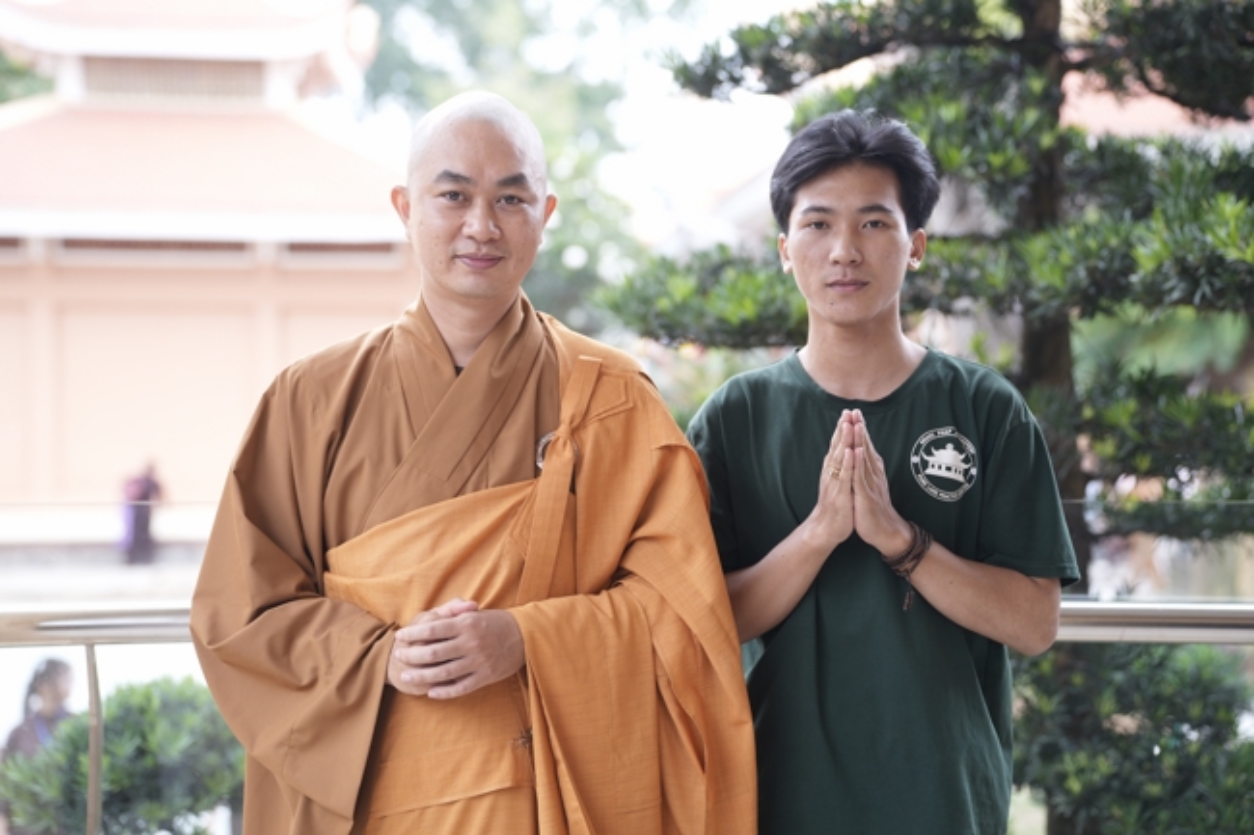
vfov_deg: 20.0
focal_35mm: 68
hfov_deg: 29.7
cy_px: 418
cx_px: 627
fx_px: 2368
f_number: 2.8
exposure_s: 1/160
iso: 125
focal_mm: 68
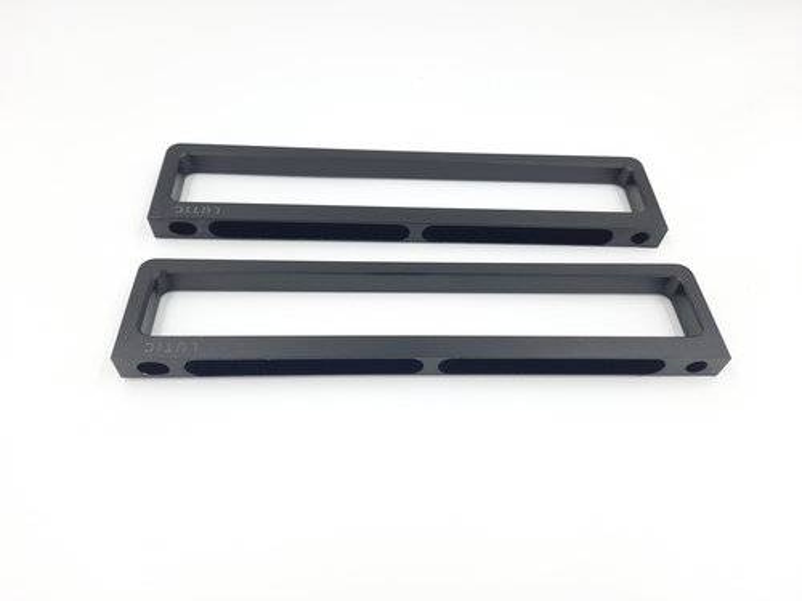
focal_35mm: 25
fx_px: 579
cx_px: 401
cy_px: 300
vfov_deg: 54.9
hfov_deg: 69.4
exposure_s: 1/100
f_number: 2
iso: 40
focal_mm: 4.6
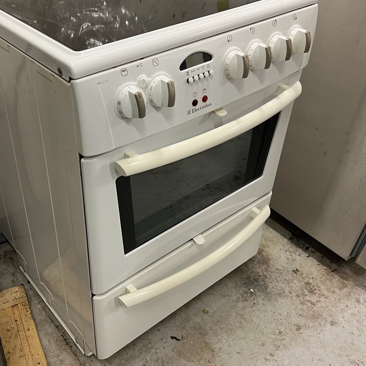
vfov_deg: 46.0
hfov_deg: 45.4
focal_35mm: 36
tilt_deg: -38.4
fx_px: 431
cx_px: 122
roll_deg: -0.7
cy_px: 170
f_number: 1.6
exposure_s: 1/50
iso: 80
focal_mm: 5.1
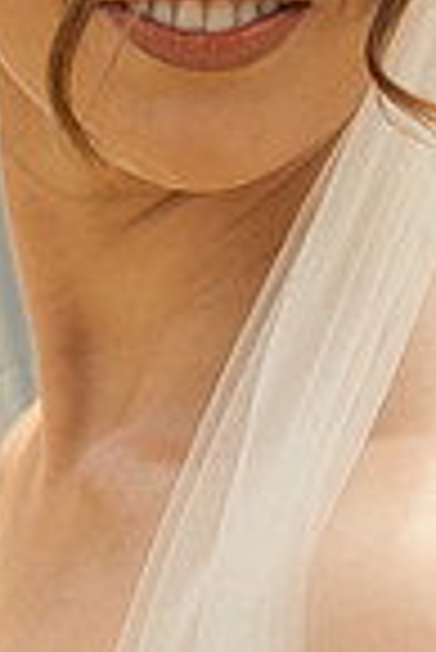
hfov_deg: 4.5
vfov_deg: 6.7
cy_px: 283
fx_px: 5563
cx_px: 148
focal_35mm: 307
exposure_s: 1/1250
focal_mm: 66
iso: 125
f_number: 3.5
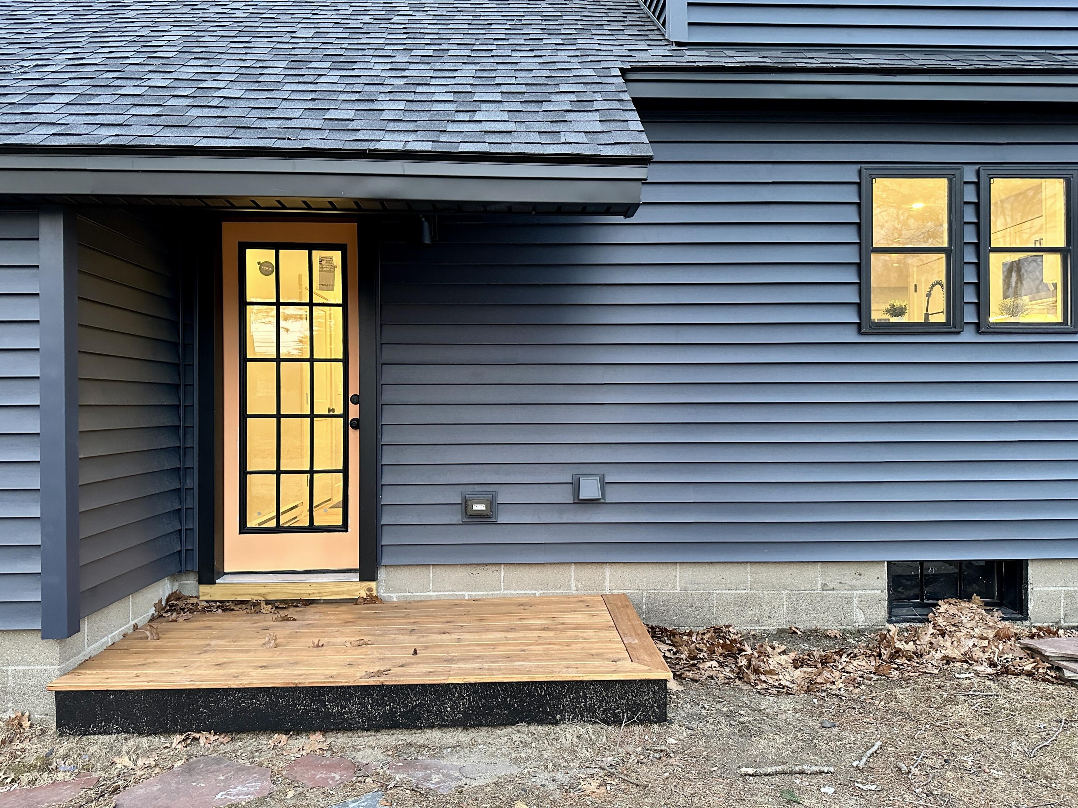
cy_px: 404
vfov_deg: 56.8
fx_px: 747
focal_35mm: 24
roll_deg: -0.8
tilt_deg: +0.7
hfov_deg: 71.6
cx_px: 539
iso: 640
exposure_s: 1/60
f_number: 1.78
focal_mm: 6.86
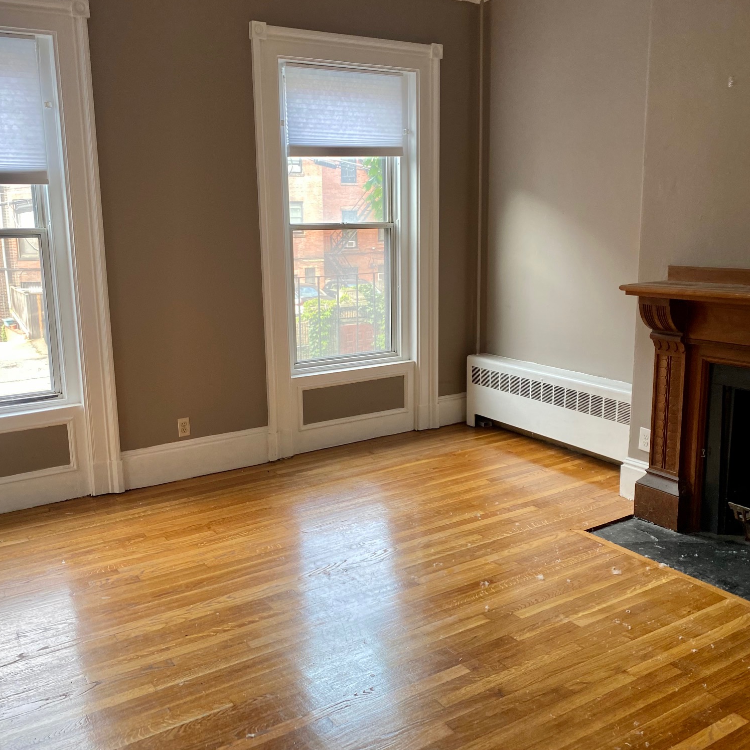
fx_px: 760
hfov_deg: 52.5
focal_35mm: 31
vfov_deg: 52.5
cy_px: 373
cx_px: 365
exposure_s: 1/60
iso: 80
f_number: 1.8
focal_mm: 4.25
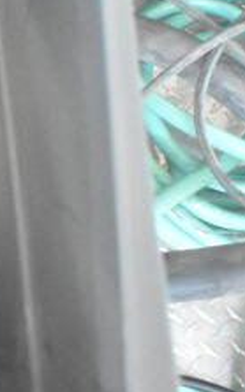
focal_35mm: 113
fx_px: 1210
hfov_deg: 10.6
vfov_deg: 17.5
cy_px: -90
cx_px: -250
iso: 9000
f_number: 3.5
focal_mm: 18
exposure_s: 1/30
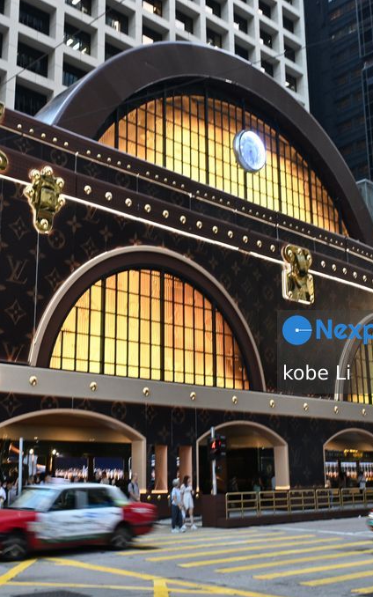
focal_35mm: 41
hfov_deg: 31.4
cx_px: 196
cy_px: 300
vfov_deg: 48.4
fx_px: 663
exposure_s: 1/25
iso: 1600
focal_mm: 26.5
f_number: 11
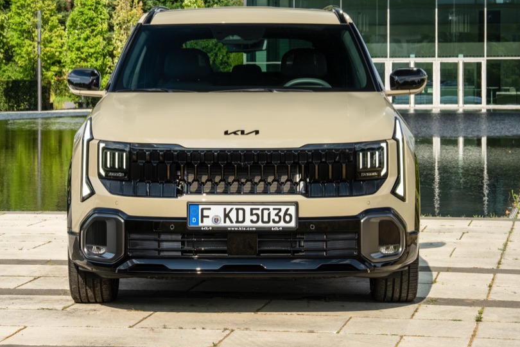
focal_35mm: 121
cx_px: 244
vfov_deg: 11.3
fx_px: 1748
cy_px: 85
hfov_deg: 16.9
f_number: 11
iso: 100
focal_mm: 70
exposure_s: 1/60
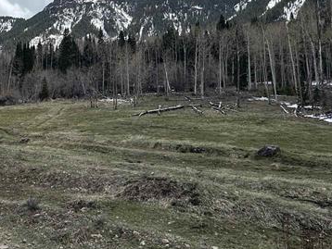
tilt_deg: +7.7
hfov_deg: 45.8
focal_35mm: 40
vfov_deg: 35.3
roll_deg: +1.1
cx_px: 102
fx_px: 384
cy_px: 67
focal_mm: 2.22
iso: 50
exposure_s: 1/2882
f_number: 2.2
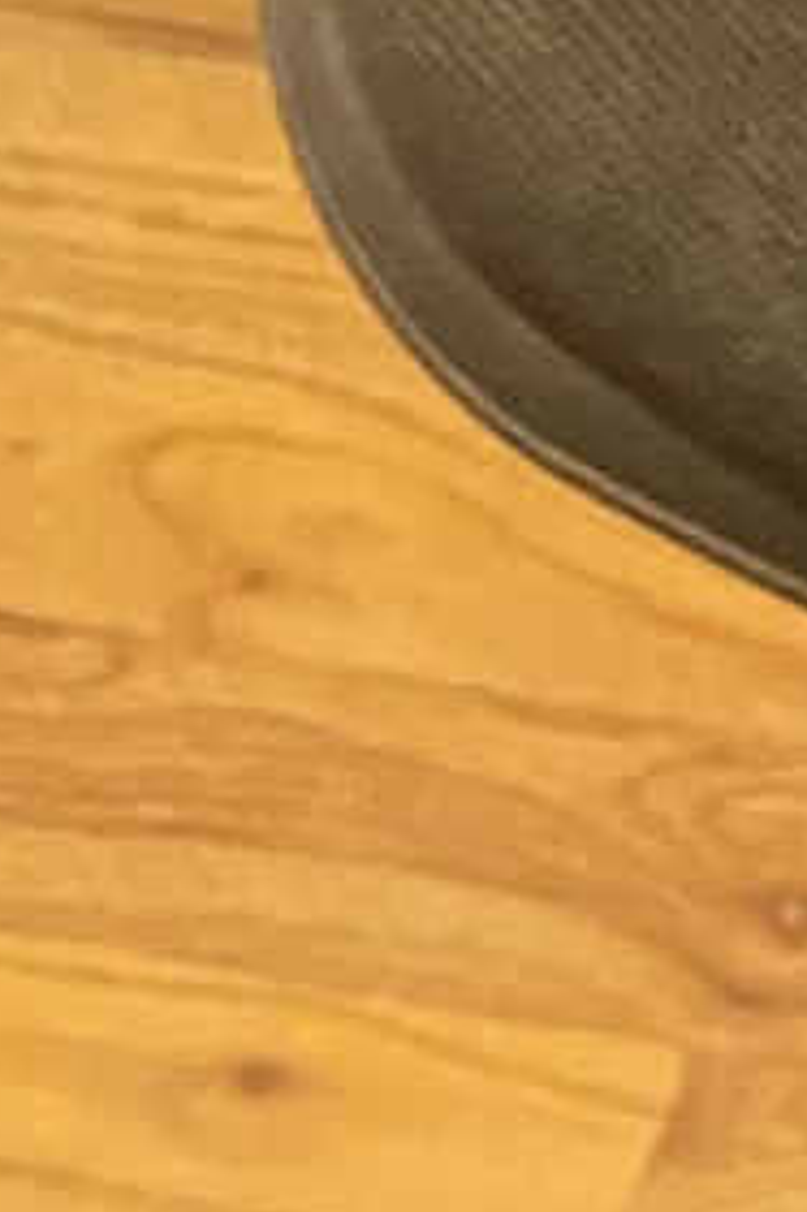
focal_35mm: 197
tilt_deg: -42.3
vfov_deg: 9.0
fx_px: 6632
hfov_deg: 6.0
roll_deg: +1.4
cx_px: 3107
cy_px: -2122
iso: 400
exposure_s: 1/33
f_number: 1.8
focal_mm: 4.25
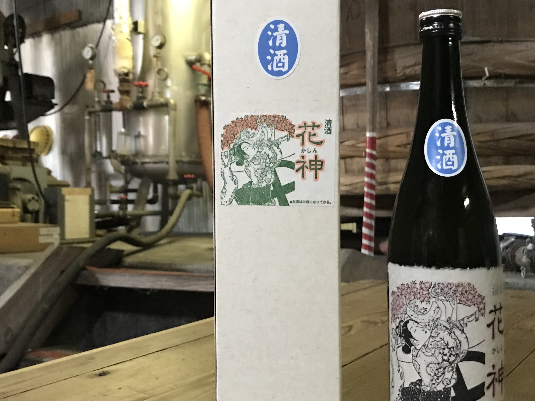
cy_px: 213
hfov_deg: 44.8
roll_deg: -0.6
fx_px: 649
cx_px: 282
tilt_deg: +1.0
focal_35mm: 42
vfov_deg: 34.3
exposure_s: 1/4
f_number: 1.8
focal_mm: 3.99
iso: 100
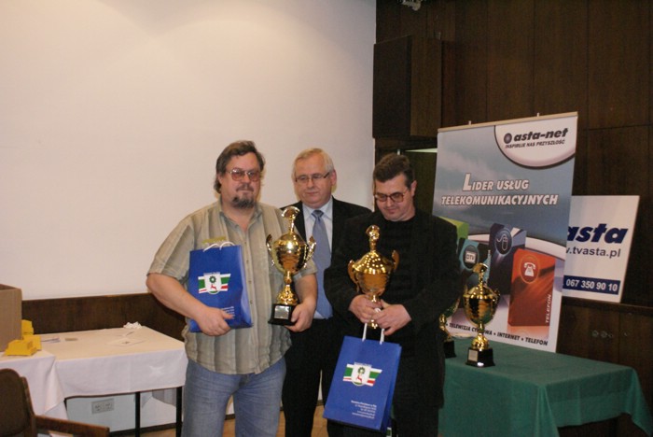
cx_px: 326
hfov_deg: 49.5
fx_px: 708
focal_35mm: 39
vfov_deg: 34.3
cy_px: 218
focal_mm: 26
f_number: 4.5
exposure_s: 1/40
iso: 1600
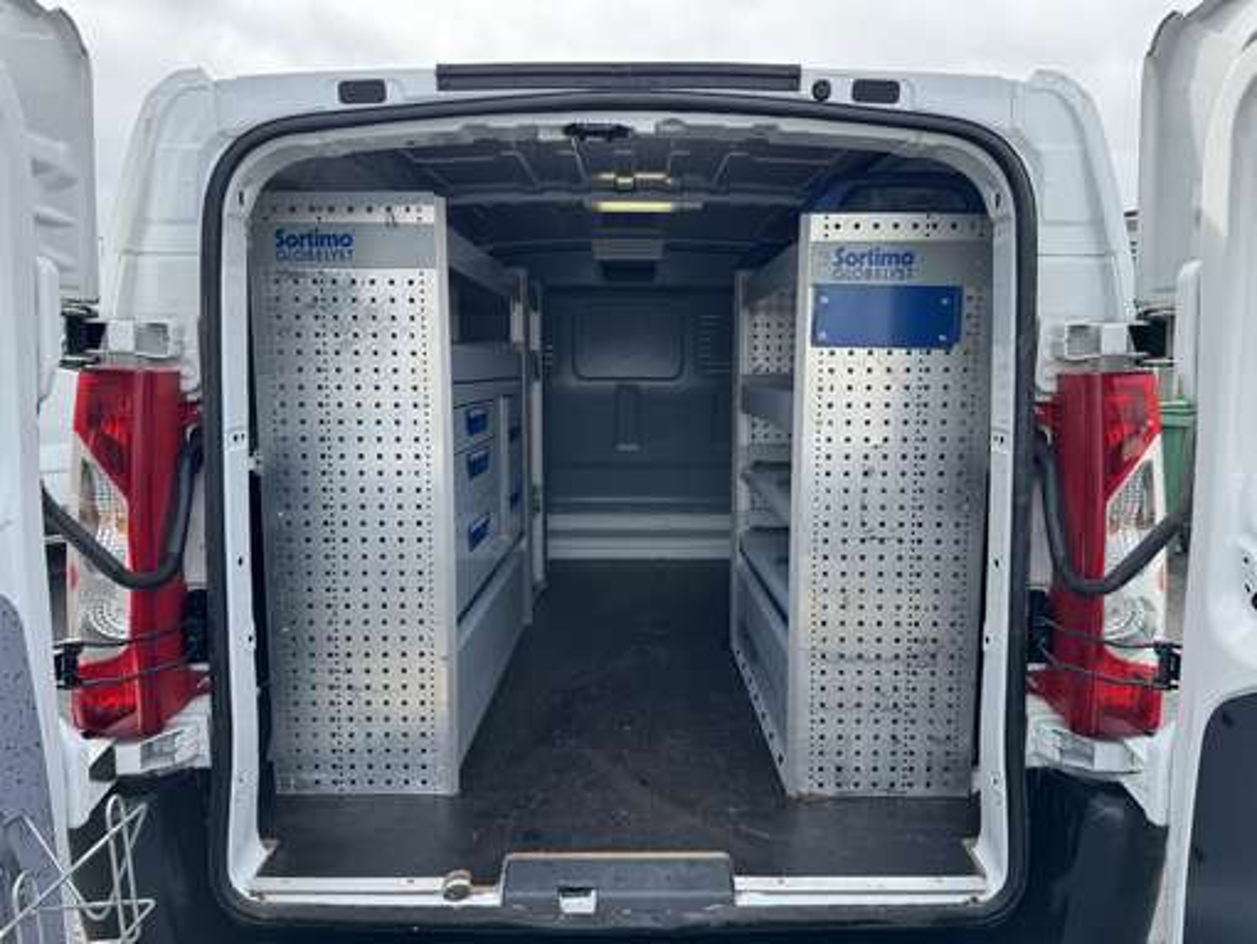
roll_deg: -0.1
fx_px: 872
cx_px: 628
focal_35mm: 24
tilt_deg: -9.6
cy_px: 472
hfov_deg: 71.6
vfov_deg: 56.9
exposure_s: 1/1193
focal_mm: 6.86
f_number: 1.78
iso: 80
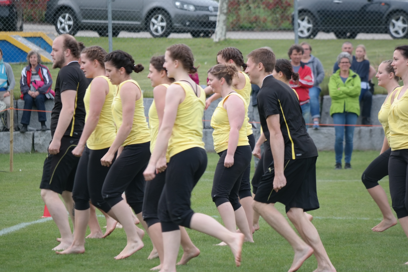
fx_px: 3218
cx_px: 204
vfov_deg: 4.8
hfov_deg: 7.3
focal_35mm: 284
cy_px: 136
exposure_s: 1/250
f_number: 5.6
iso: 200
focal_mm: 185
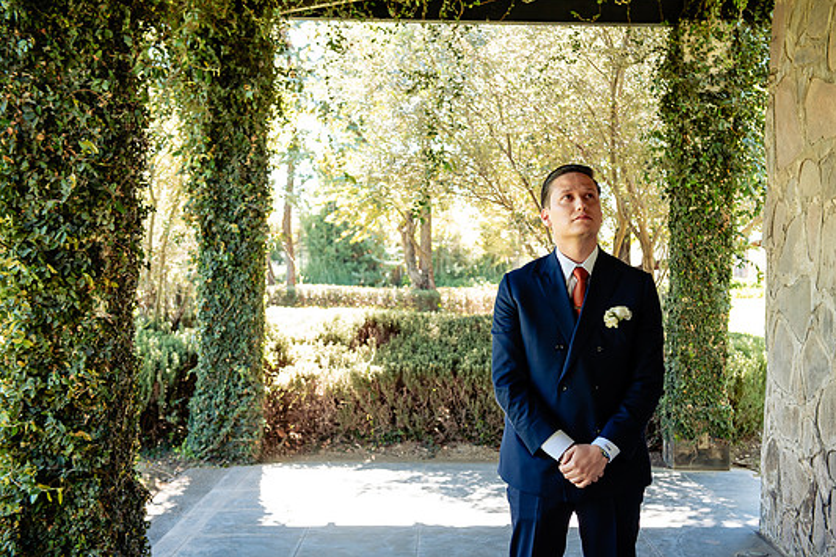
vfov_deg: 27.5
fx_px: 1137
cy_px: 299
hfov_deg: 40.3
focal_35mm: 49
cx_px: 453
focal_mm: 45
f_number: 4
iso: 400
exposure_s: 1/125
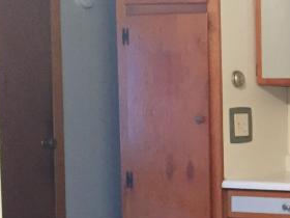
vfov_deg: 13.9
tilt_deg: -4.4
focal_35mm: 106
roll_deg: -1.7
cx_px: 504
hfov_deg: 16.0
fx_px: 888
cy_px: 166
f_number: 2.2
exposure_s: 1/17
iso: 250
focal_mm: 4.15
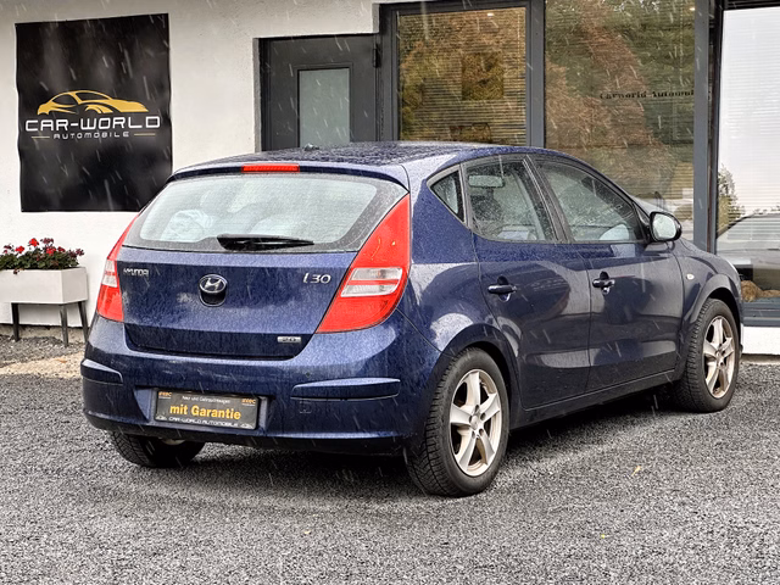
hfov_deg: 25.3
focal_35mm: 77
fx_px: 1735
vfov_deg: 19.1
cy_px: 292
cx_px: 390
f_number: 2.8
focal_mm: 9
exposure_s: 1/99
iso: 160
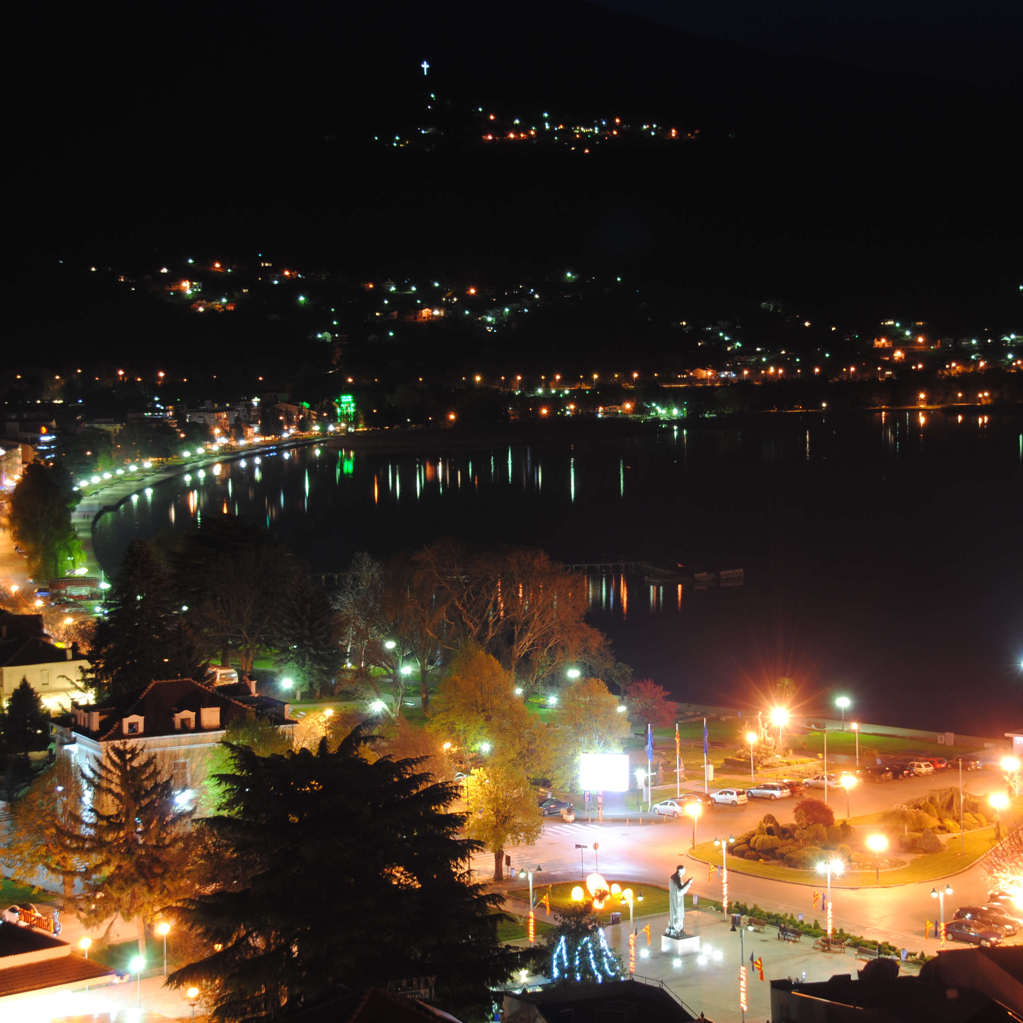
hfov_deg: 22.4
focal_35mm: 77
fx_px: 2575
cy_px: 509
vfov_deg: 22.5
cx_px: 609
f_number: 5.6
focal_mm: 40
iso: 100
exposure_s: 15
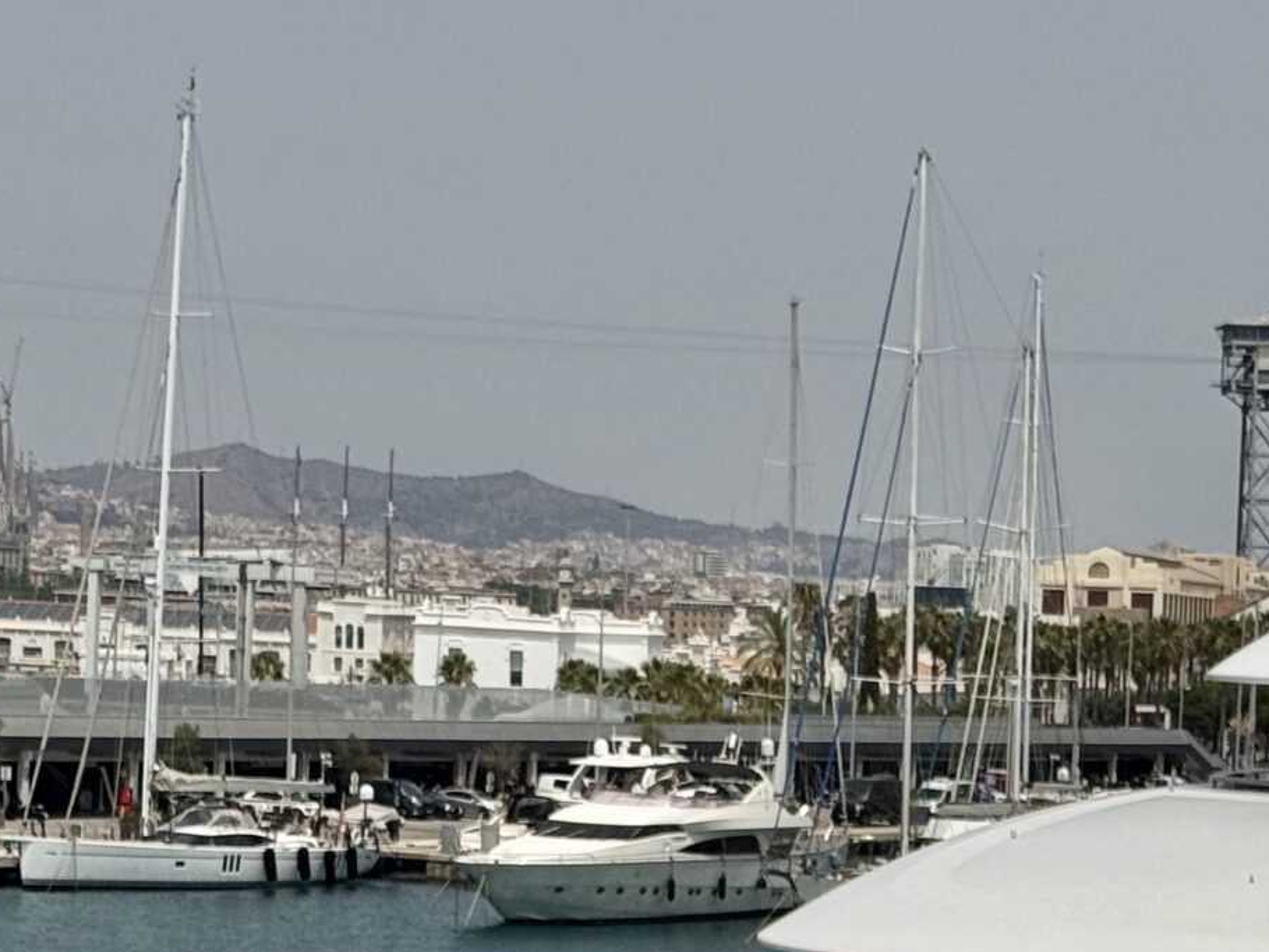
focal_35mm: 135
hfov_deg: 14.5
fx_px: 4950
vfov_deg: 10.9
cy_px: 1015
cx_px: 1074
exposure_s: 1/12500
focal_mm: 6.76
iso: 80
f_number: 1.78
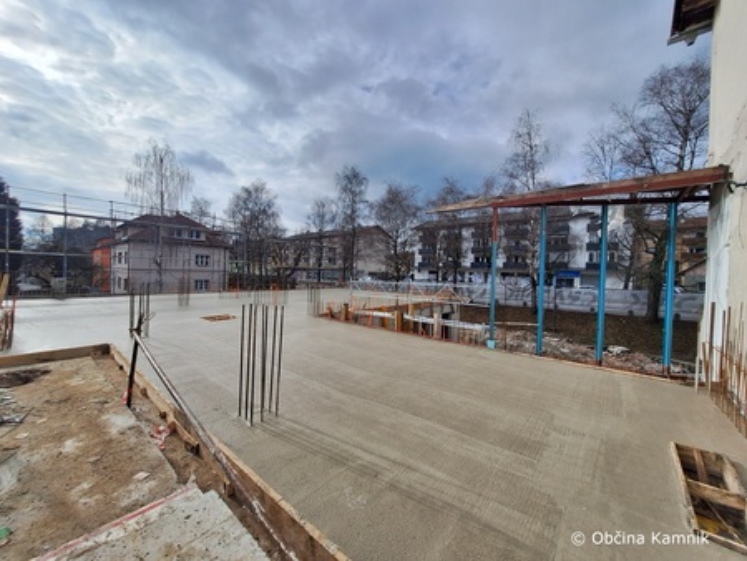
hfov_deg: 106.2
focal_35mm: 13
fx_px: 281
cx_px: 374
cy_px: 280
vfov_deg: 90.0
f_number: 2.2
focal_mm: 1.74
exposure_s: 1/3745
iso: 40
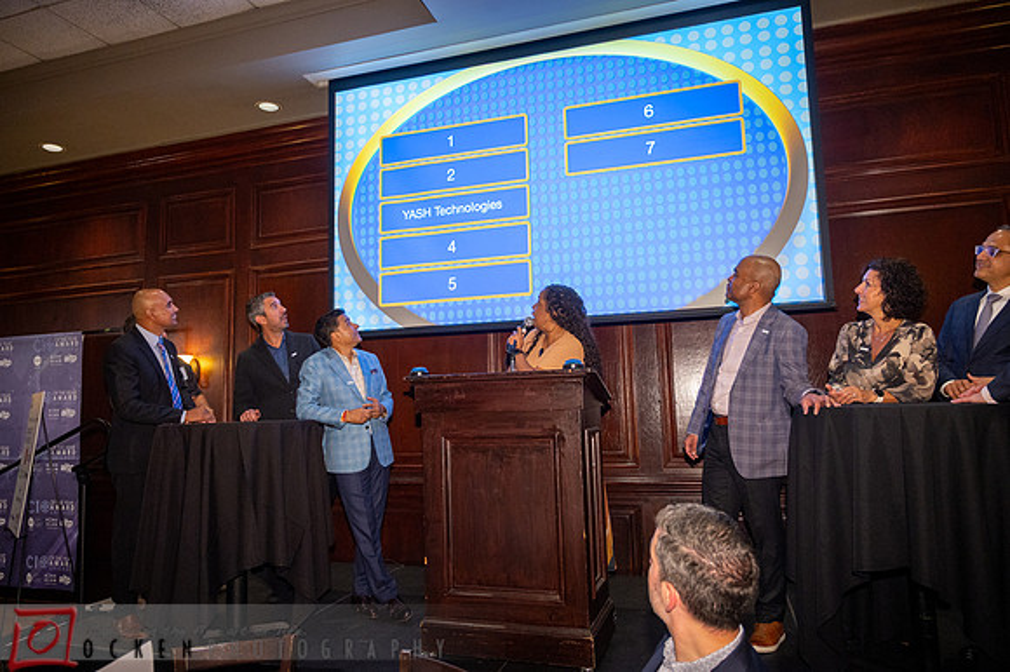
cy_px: 336
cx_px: 505
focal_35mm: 24
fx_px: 673
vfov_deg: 53.1
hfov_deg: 73.8
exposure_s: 1/80
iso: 2500
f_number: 4
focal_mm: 24
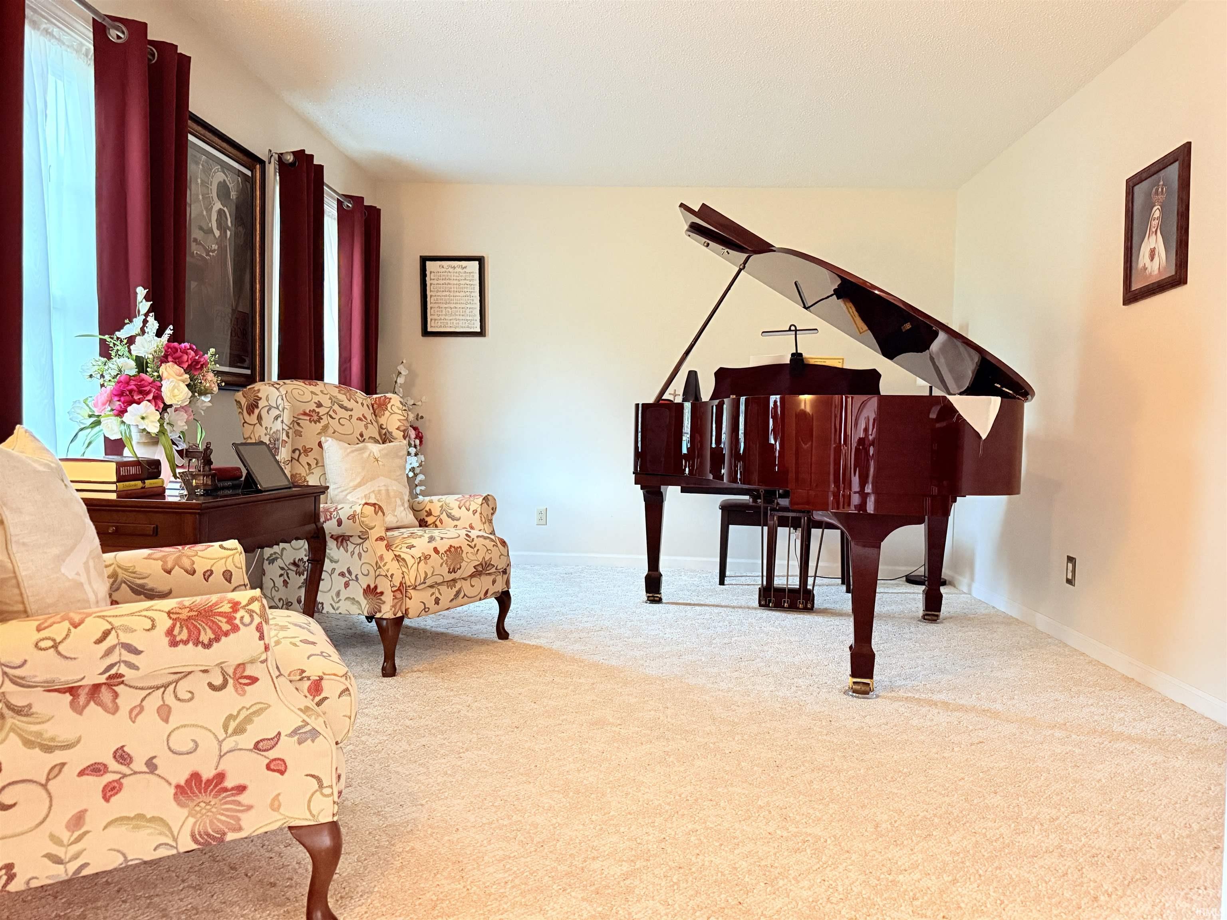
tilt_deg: -1.4
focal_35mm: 24
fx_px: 851
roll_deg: -1.8
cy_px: 460
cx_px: 614
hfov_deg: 71.6
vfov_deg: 56.8
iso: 800
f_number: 1.78
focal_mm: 6.76
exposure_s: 1/60
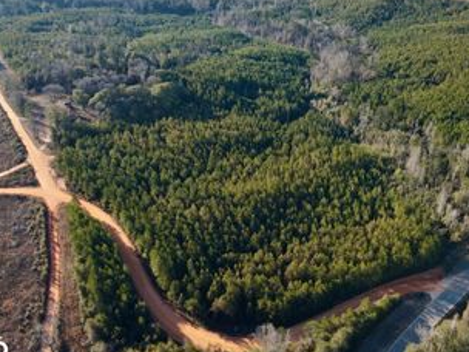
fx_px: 461
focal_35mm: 34
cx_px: 270
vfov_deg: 41.3
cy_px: 121
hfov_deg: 53.7
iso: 110
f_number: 2.8
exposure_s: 1/250
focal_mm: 4.5
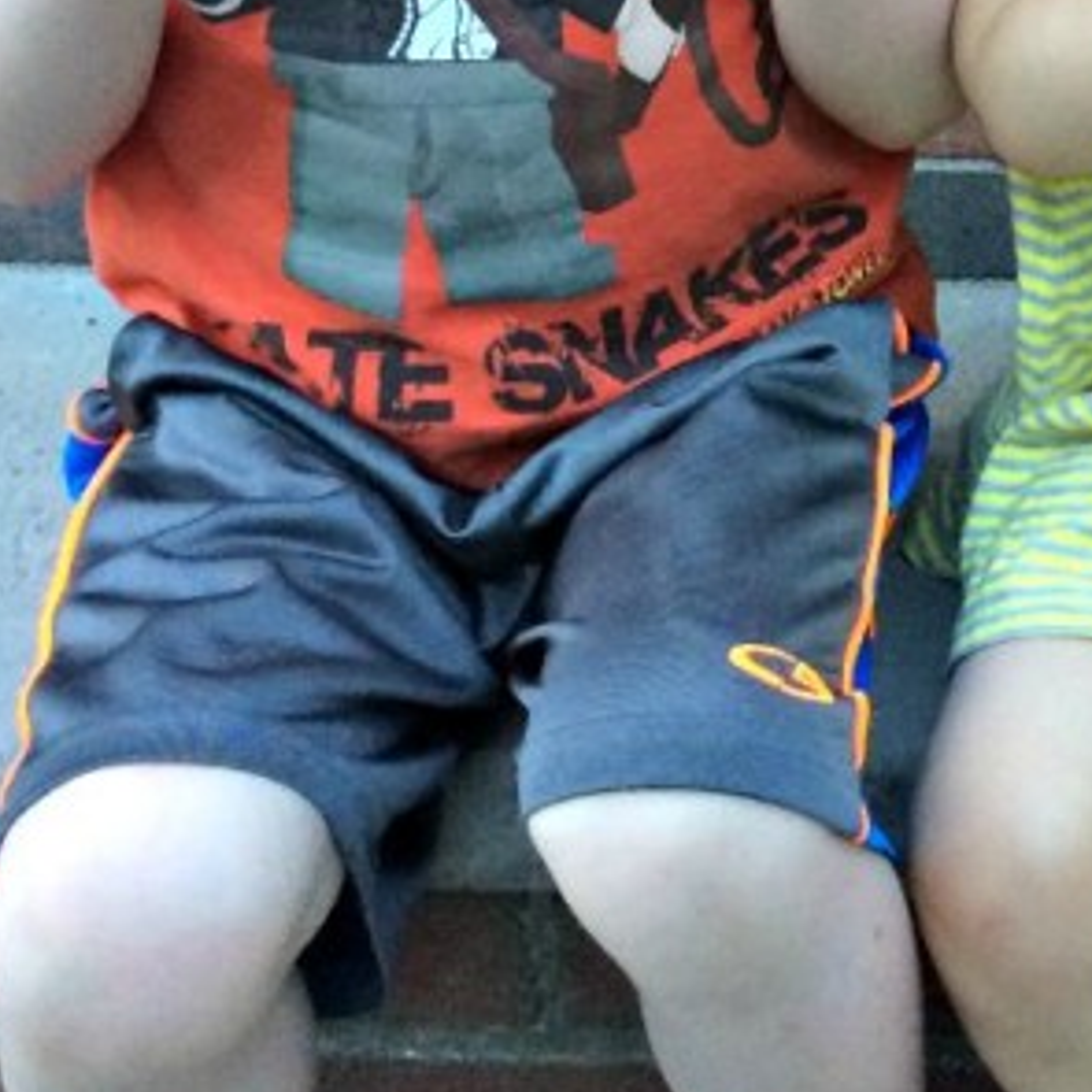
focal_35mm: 89
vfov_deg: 18.3
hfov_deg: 18.5
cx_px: 1318
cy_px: -281
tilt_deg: -16.7
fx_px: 3176
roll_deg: +1.5
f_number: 2.2
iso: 64
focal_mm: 4.15
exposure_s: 1/30
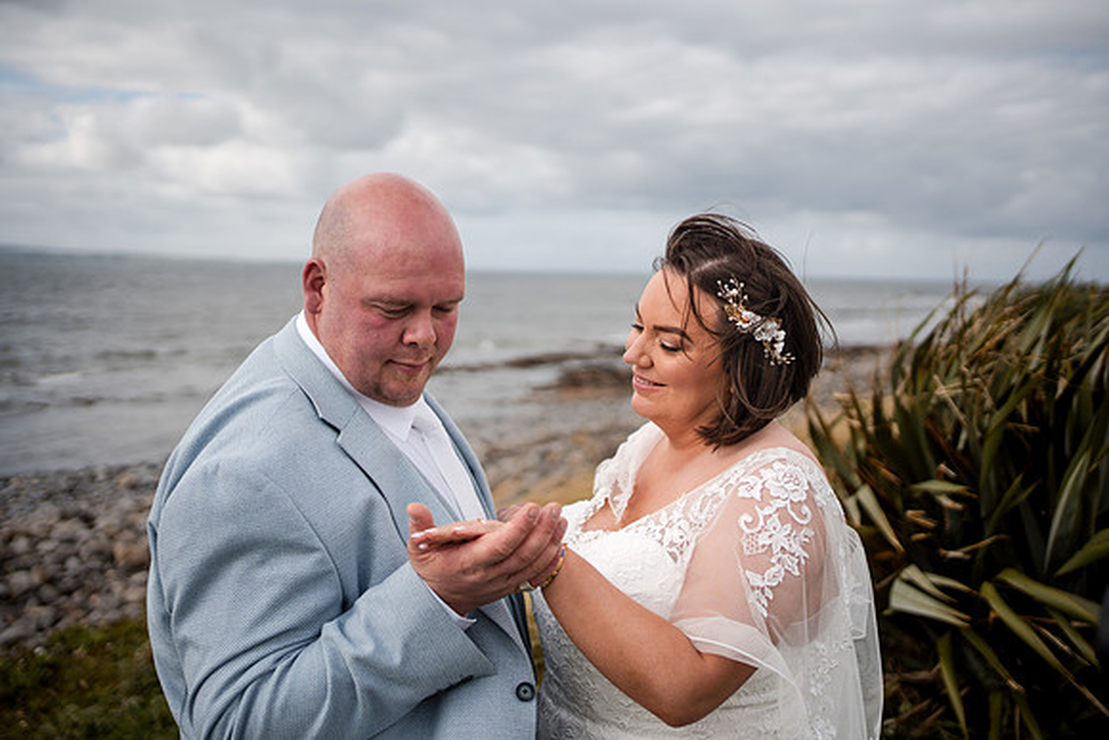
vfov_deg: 37.9
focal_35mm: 35
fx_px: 1078
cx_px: 554
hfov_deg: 54.4
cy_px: 370
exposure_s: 1/8000
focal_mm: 35
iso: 100
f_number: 1.8
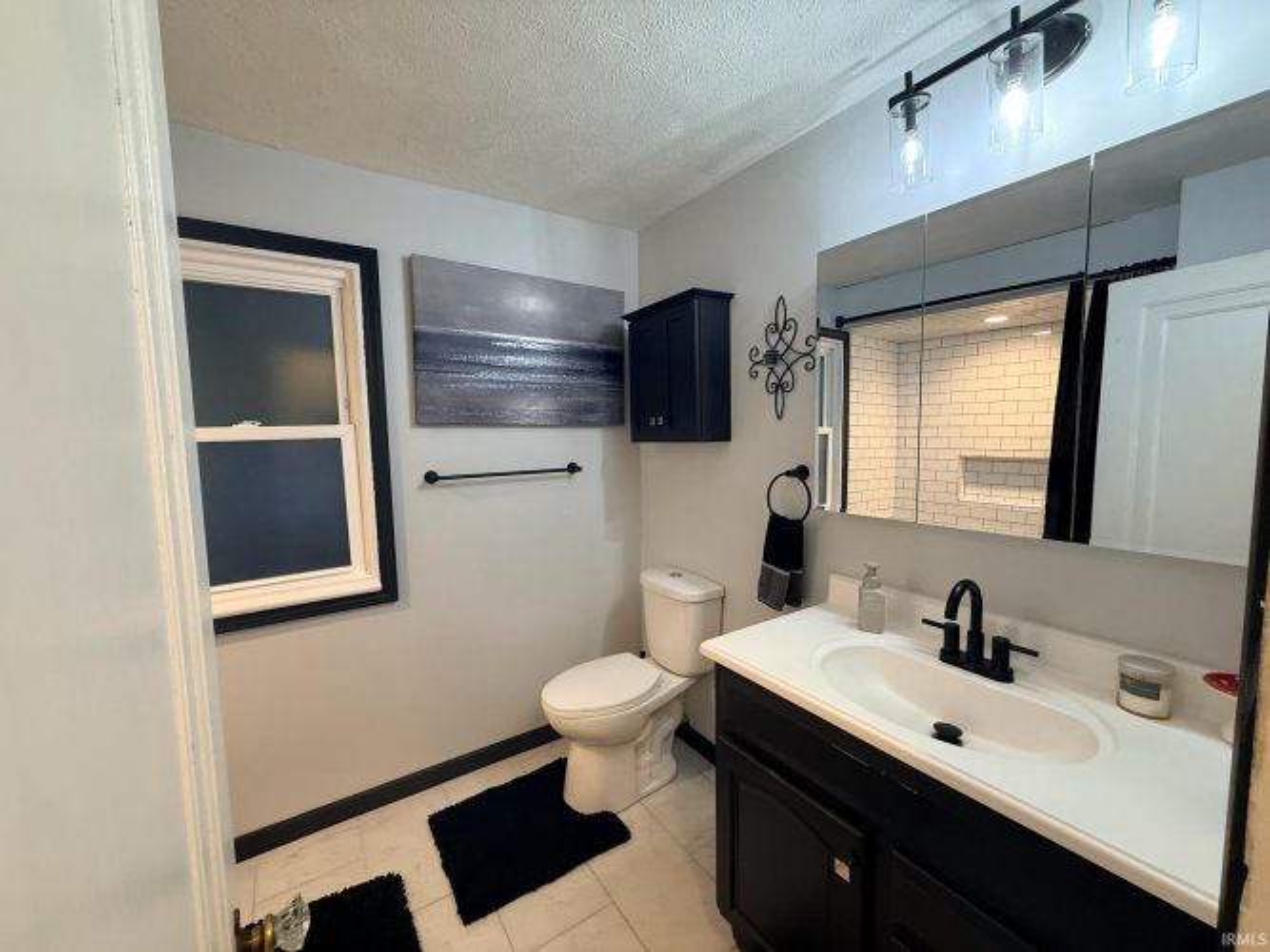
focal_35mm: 14
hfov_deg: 102.1
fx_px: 514
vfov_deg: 85.7
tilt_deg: -4.8
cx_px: 635
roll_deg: +1.3
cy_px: 476
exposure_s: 1/60
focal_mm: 2.22
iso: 250
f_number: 2.2
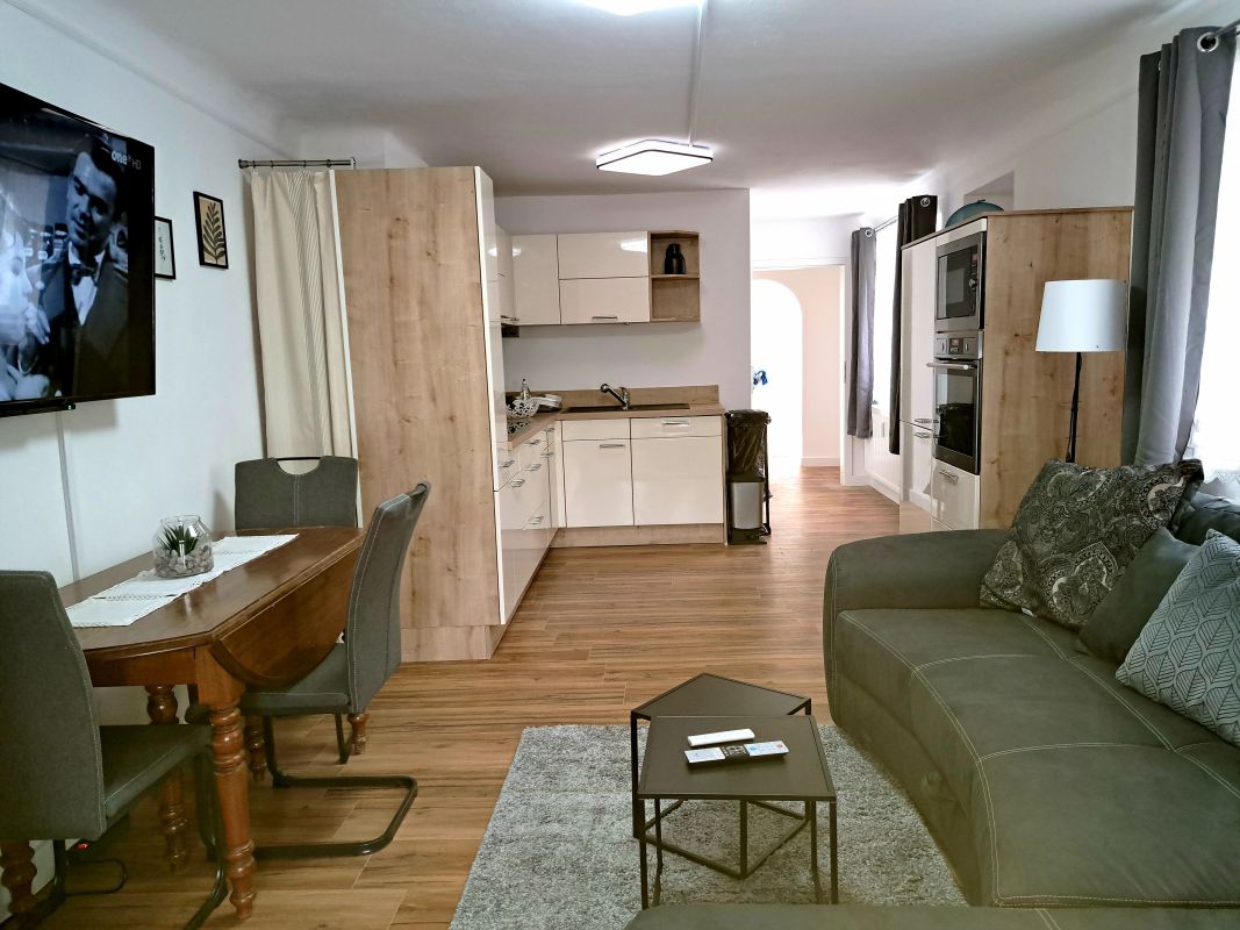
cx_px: 620
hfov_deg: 71.6
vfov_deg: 56.8
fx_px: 860
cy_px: 465
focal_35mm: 24
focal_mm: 5.23
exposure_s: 1/50
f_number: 1.8
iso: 400
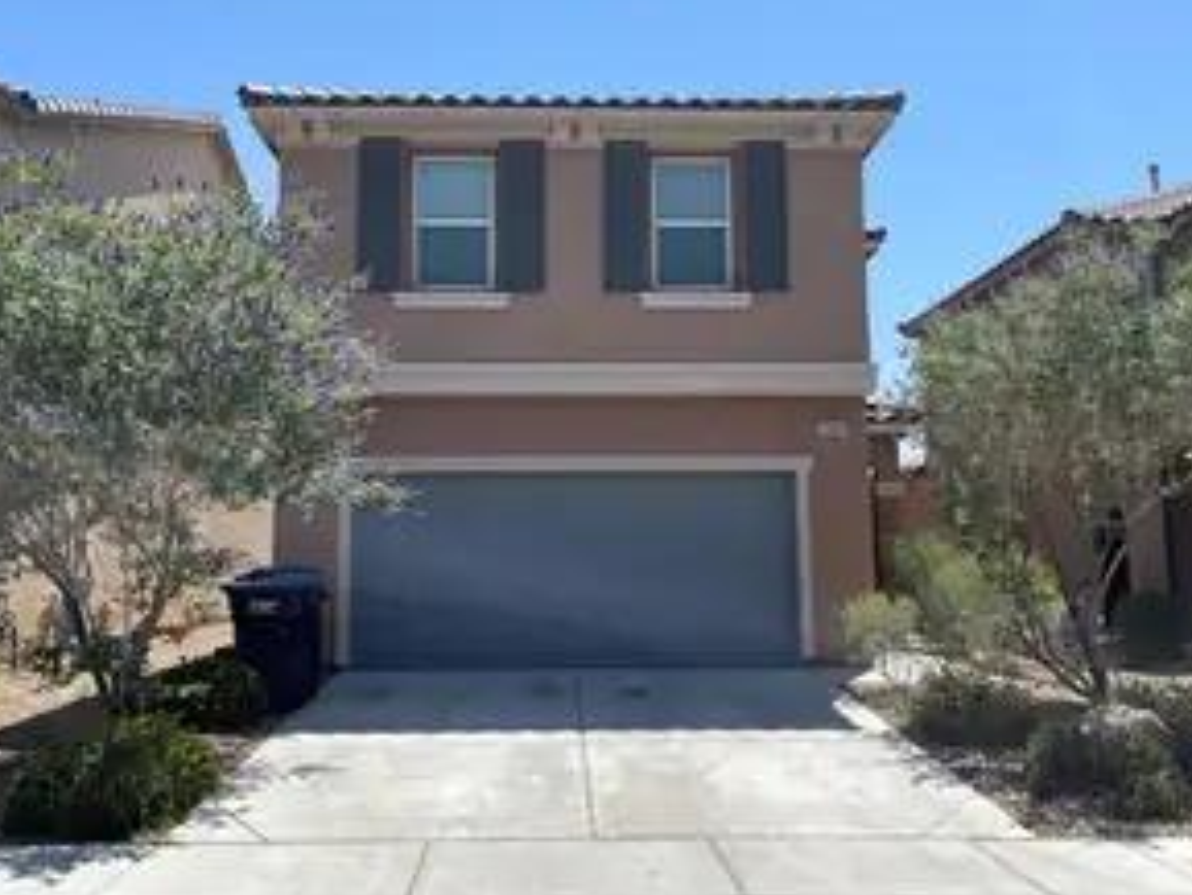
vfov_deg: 39.6
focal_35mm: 36
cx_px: 598
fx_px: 1240
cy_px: 371
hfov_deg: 51.3
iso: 32
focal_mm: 5.1
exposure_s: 1/3663
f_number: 1.6
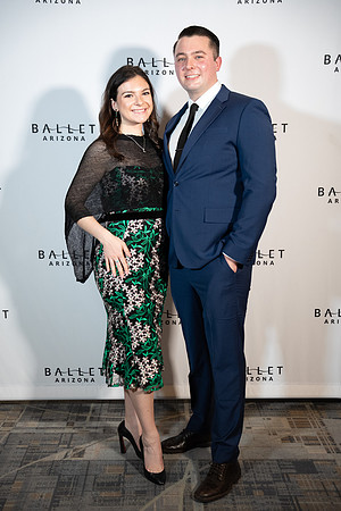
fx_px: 649
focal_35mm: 46
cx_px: 170
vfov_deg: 43.0
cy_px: 256
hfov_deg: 29.4
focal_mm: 45.7
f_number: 2.8
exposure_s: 1/200
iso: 1600
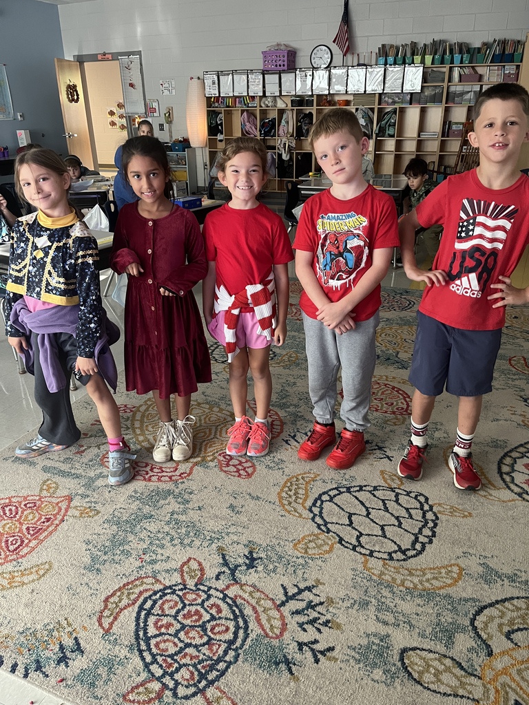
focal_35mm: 26
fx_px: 530
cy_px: 352
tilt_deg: -24.9
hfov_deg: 53.1
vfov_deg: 67.3
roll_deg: +2.2
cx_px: 264
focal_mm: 5.1
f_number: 1.6
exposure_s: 1/60
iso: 320
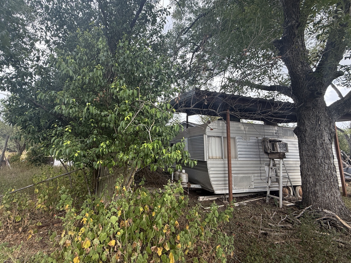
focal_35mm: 16
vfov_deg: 78.0
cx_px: 156
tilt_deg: +9.9
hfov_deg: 94.1
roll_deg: -2.2
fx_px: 162
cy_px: 122
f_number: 2.2
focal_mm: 2.22
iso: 64
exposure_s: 1/236
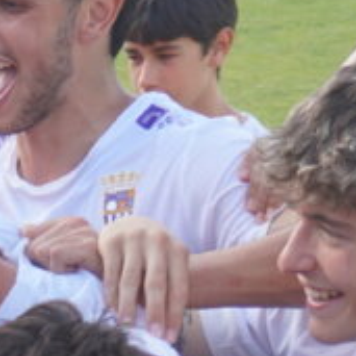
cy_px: 775
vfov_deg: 8.5
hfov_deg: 8.4
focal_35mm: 191
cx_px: -483
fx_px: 2222
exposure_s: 1/160
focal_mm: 20
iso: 125
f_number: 4
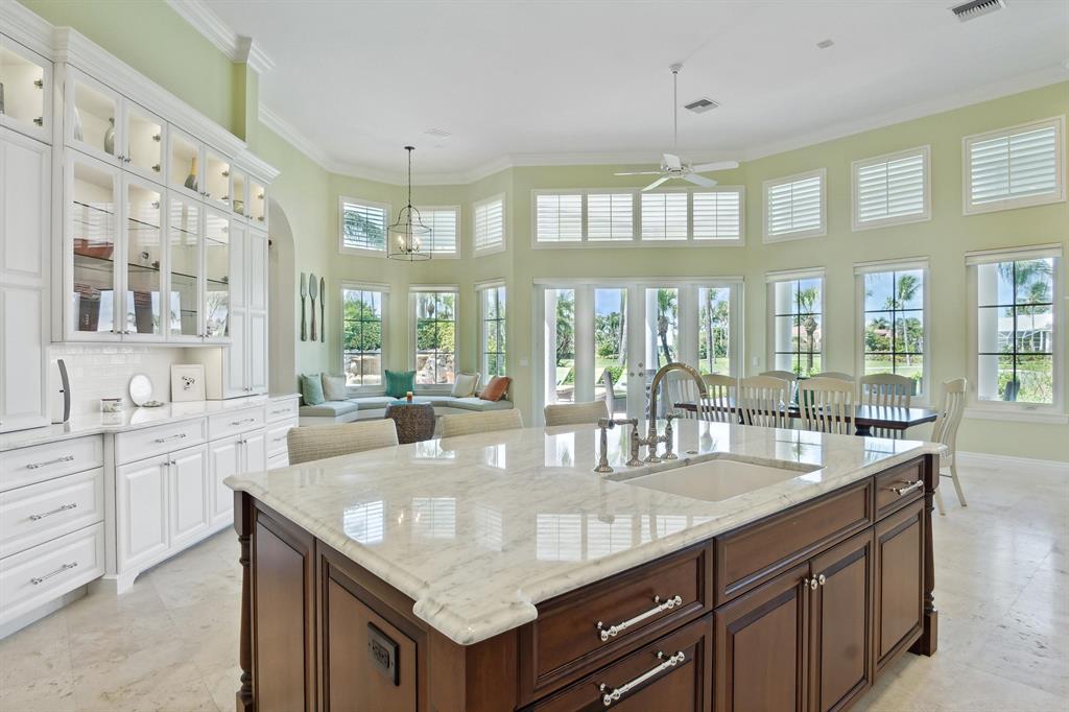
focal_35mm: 18
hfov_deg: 90.0
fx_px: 534
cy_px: 356
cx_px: 534
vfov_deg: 67.3
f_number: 9
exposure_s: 1/25
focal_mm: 12
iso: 200
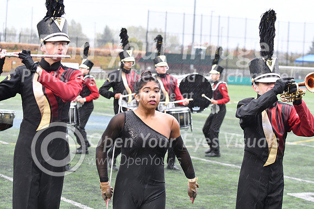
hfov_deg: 18.2
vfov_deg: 12.2
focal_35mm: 112
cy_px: 104
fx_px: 981
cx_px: 157
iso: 1000
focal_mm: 75
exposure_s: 1/250
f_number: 4
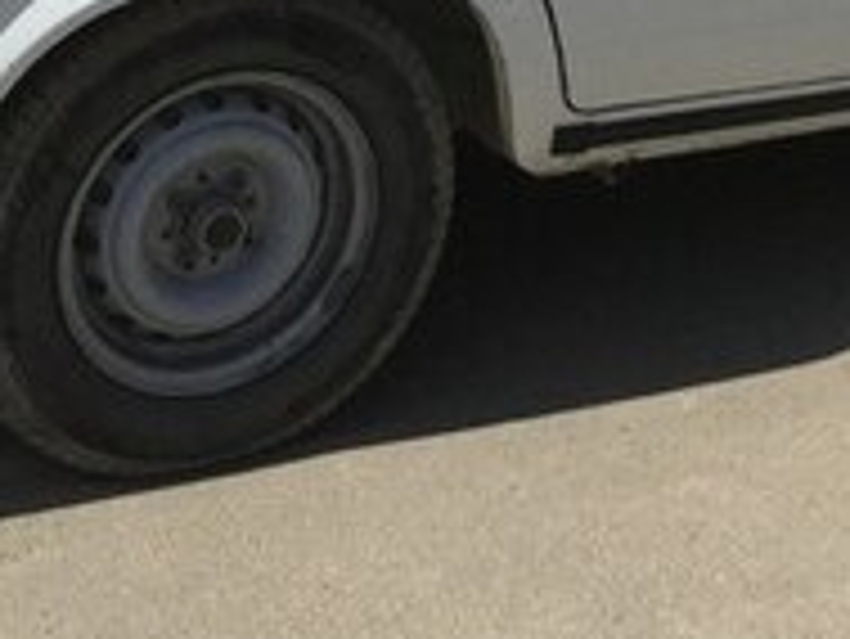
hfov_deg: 18.1
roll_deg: -3.5
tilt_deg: -14.2
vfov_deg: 12.9
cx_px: 621
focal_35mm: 108
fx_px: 2654
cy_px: -340
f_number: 2.4
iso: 25
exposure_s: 1/1698
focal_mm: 3.3
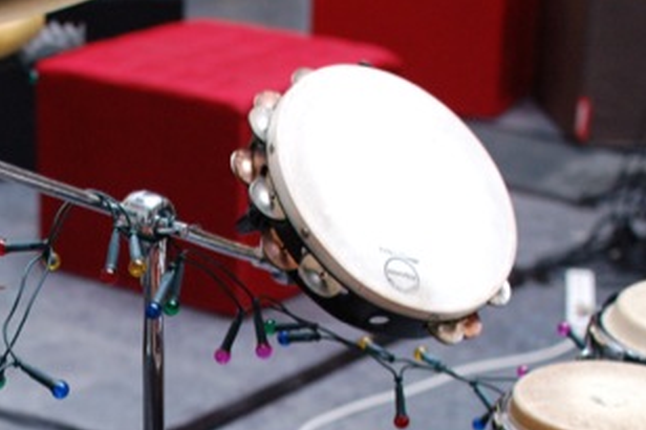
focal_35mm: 109
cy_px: 442
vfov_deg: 12.4
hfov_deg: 18.4
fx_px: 1956
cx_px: 63
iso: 800
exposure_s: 1/40
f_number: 3.2
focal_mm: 35
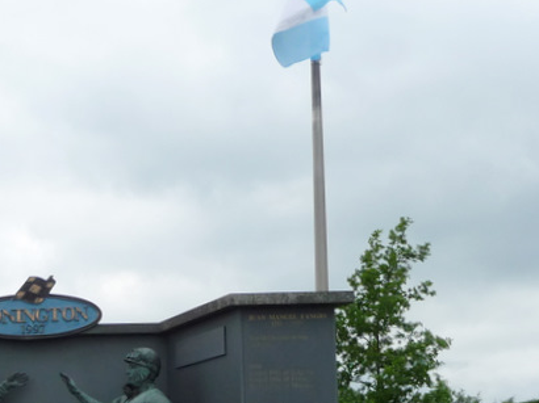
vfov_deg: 19.2
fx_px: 1167
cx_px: 37
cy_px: 370
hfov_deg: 25.1
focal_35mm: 75
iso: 100
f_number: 3.4
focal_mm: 5
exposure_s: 1/500
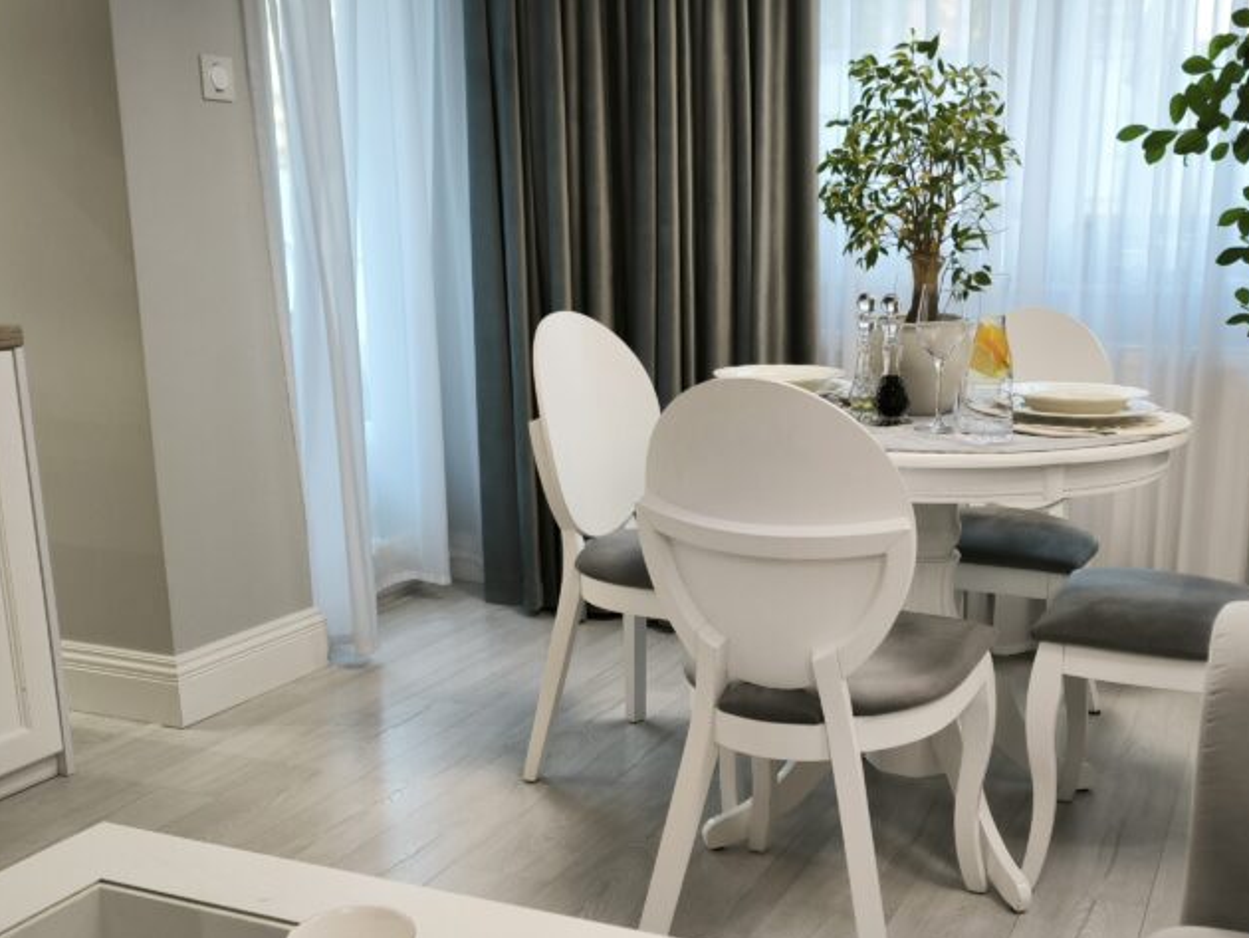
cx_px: 803
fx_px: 1408
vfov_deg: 36.7
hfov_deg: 47.3
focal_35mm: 39
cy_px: 567
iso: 400
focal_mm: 6.92
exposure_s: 1/80
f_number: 1.9
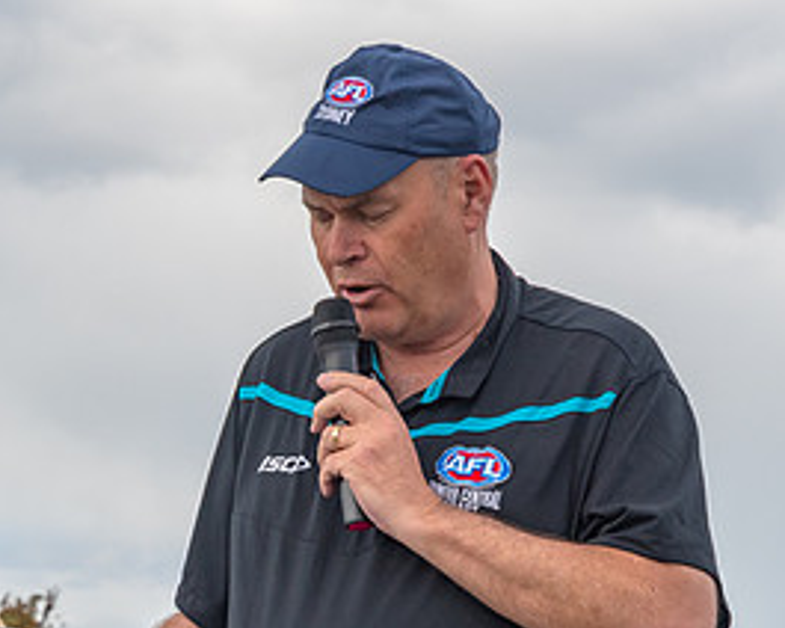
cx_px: 213
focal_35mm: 201
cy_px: 493
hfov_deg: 9.6
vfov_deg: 7.7
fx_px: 4670
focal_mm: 65
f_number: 8
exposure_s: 1/1000
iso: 400
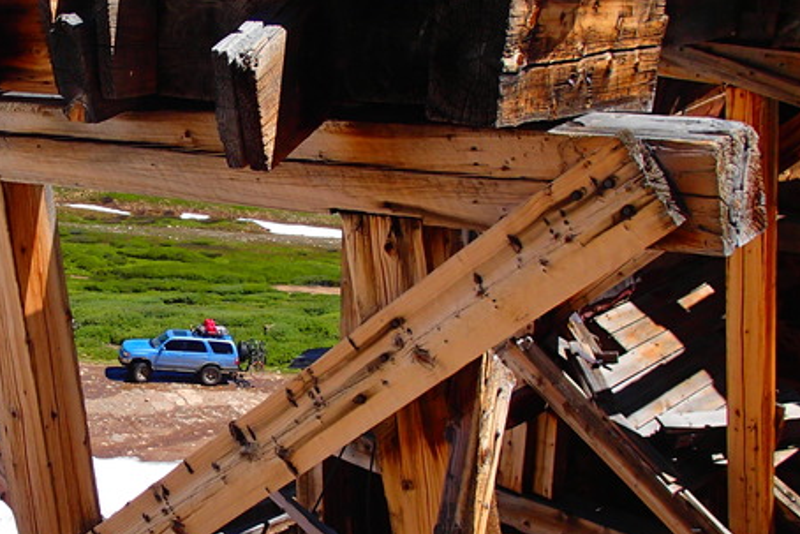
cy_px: 354
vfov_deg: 24.5
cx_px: 187
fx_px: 1223
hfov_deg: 35.3
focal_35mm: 55
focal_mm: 5.5
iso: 100
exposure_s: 1/160
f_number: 9
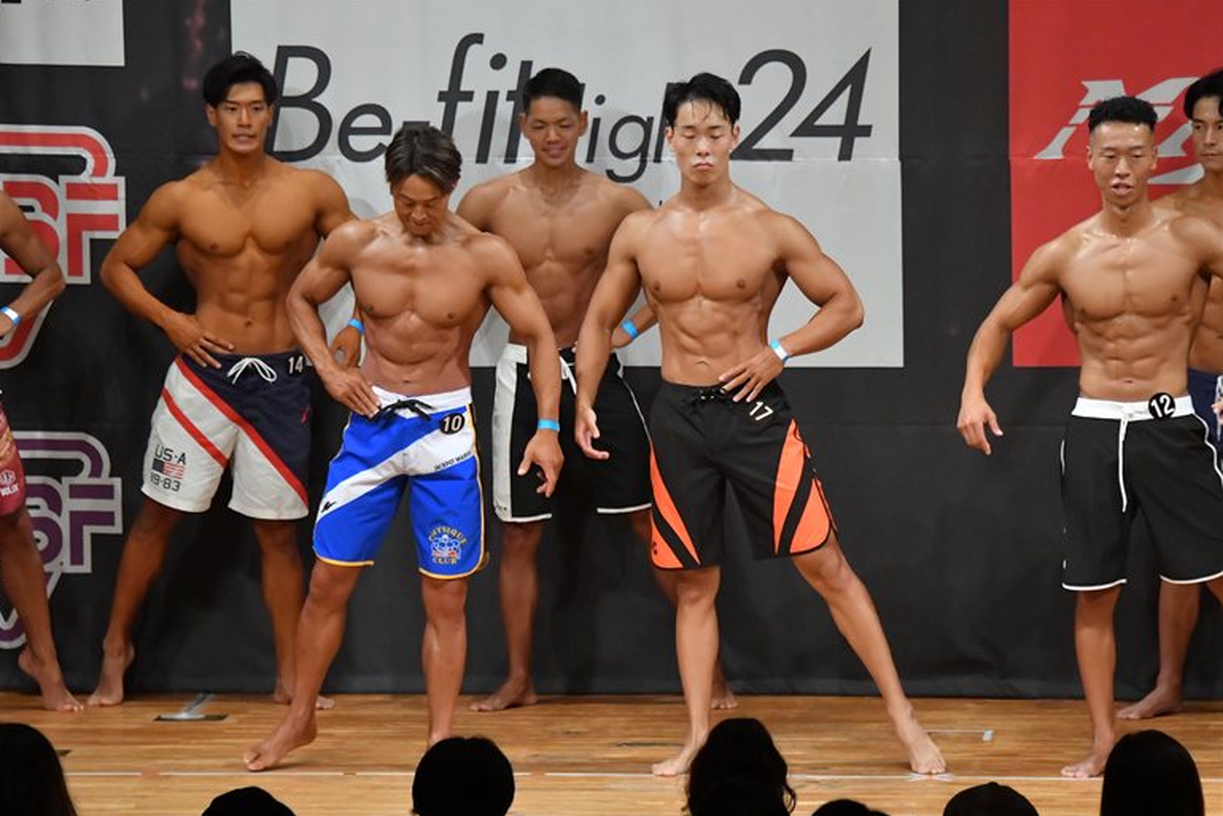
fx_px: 9242
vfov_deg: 5.1
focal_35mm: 272
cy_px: 407
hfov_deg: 7.6
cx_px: 608
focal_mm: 180
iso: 7200
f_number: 5.6
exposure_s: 1/400
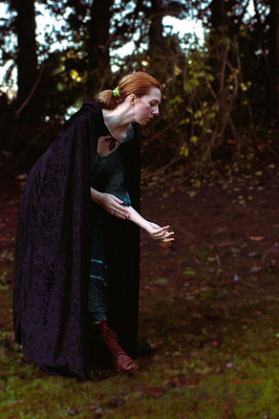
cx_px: 140
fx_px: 430
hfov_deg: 35.9
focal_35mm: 37
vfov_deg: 51.9
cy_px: 210
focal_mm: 24
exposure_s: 1/80
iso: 400
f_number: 5.6
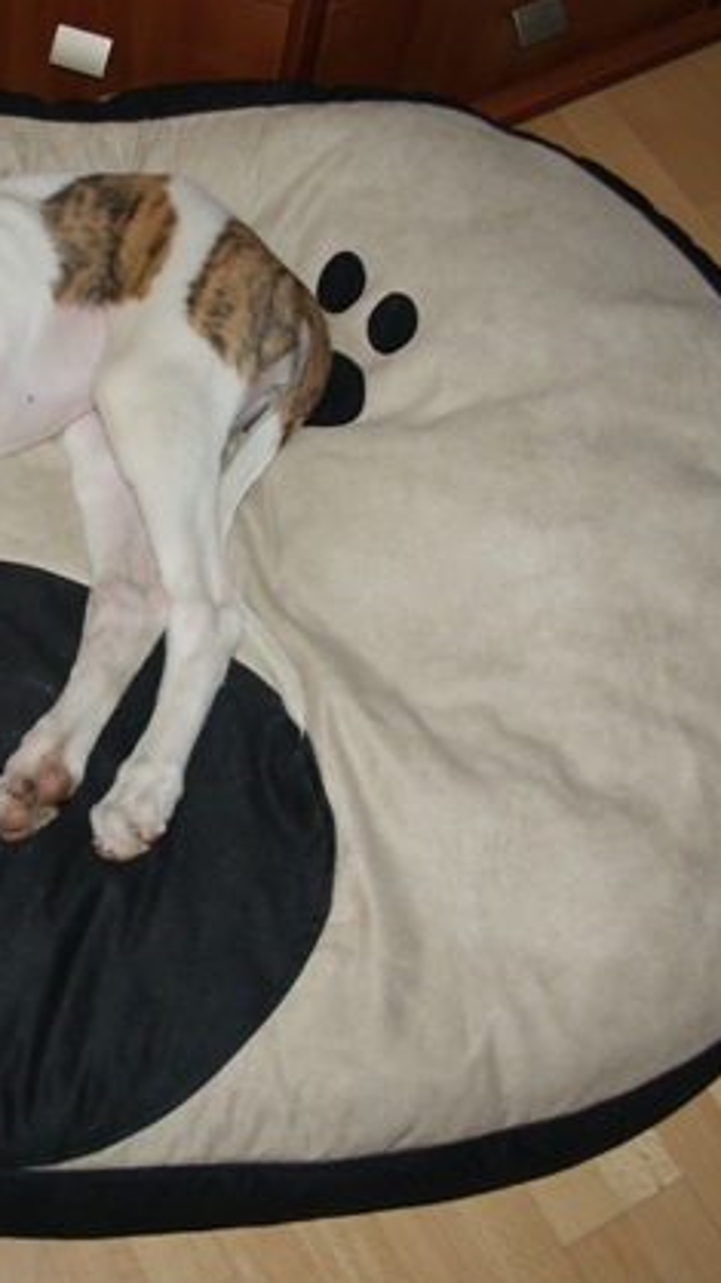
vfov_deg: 39.2
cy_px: 649
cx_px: -9
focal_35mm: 53
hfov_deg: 21.8
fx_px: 1802
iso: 400
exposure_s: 1/60
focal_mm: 22
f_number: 5.6
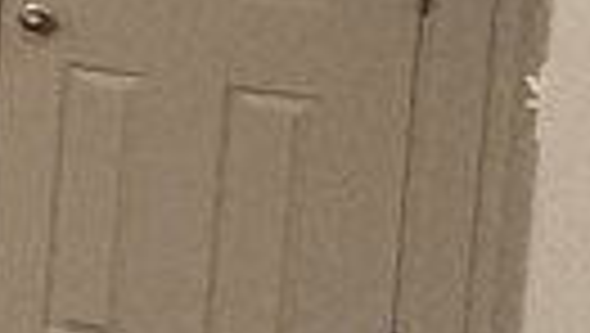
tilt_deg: -3.7
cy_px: -261
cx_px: -1675
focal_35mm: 119
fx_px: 1864
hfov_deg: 8.6
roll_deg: -0.3
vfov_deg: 9.7
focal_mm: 2.22
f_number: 2.2
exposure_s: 1/60
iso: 400
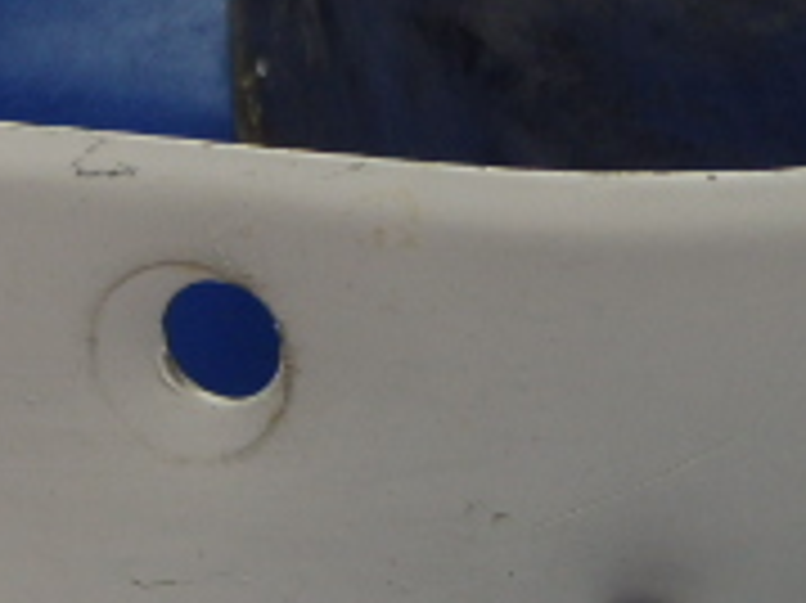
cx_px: -45
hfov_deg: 19.0
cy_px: 567
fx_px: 2327
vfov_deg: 14.6
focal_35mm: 100
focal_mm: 5
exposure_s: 1/50
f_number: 3.9
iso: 200
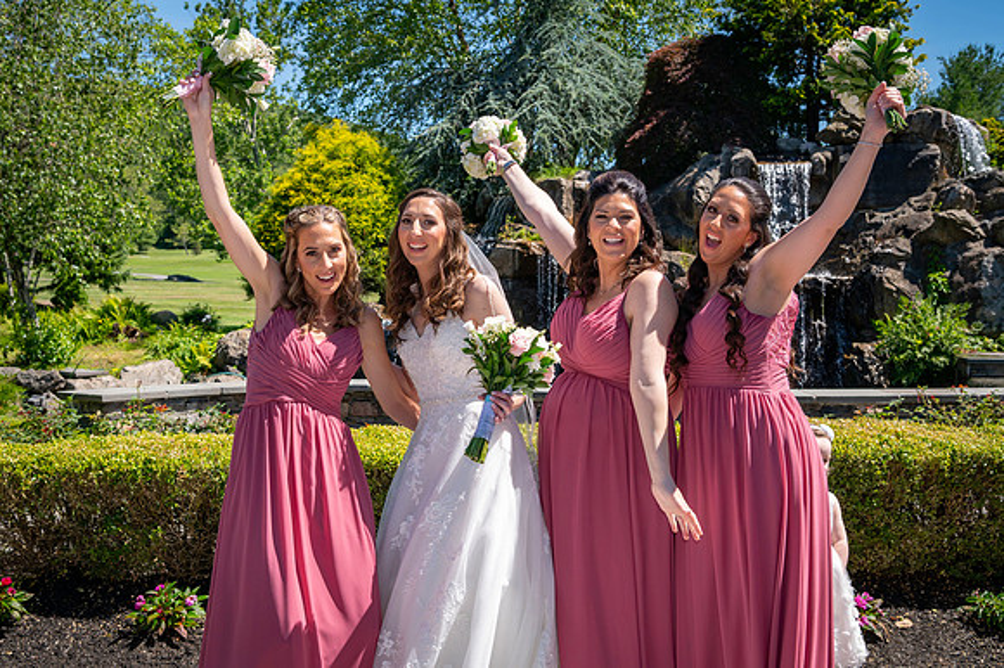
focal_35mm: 44
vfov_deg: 30.5
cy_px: 334
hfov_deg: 44.5
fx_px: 1226
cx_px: 502
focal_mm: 44
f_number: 9
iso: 500
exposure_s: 1/1000
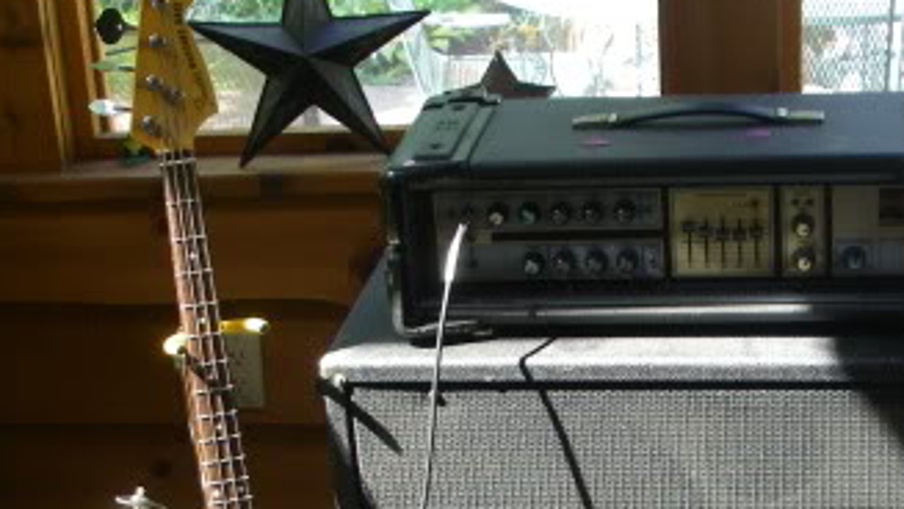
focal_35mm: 81
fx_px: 1942
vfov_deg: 14.6
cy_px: 534
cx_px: 636
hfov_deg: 26.0
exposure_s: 1/50
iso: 125
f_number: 3.3
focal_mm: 6.3
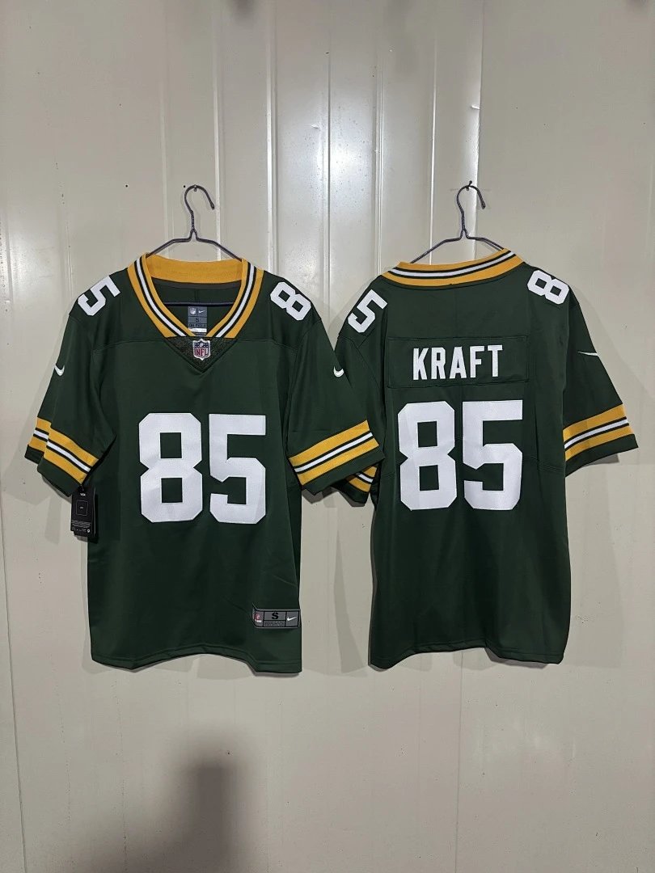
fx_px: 656
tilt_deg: -8.1
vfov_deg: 67.3
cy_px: 436
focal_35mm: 26
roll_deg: -0.4
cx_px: 328
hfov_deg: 53.1
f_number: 1.6
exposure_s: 1/50
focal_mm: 5.96
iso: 320
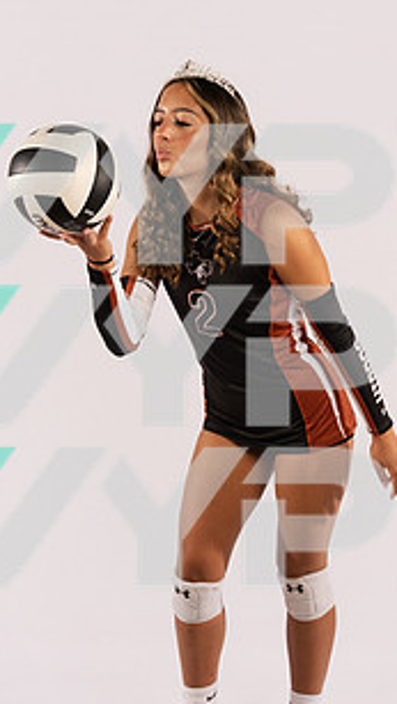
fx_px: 1310
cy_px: 358
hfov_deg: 17.2
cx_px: 220
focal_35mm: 70
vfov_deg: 30.1
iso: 200
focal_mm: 45.7
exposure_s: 1/250
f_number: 4
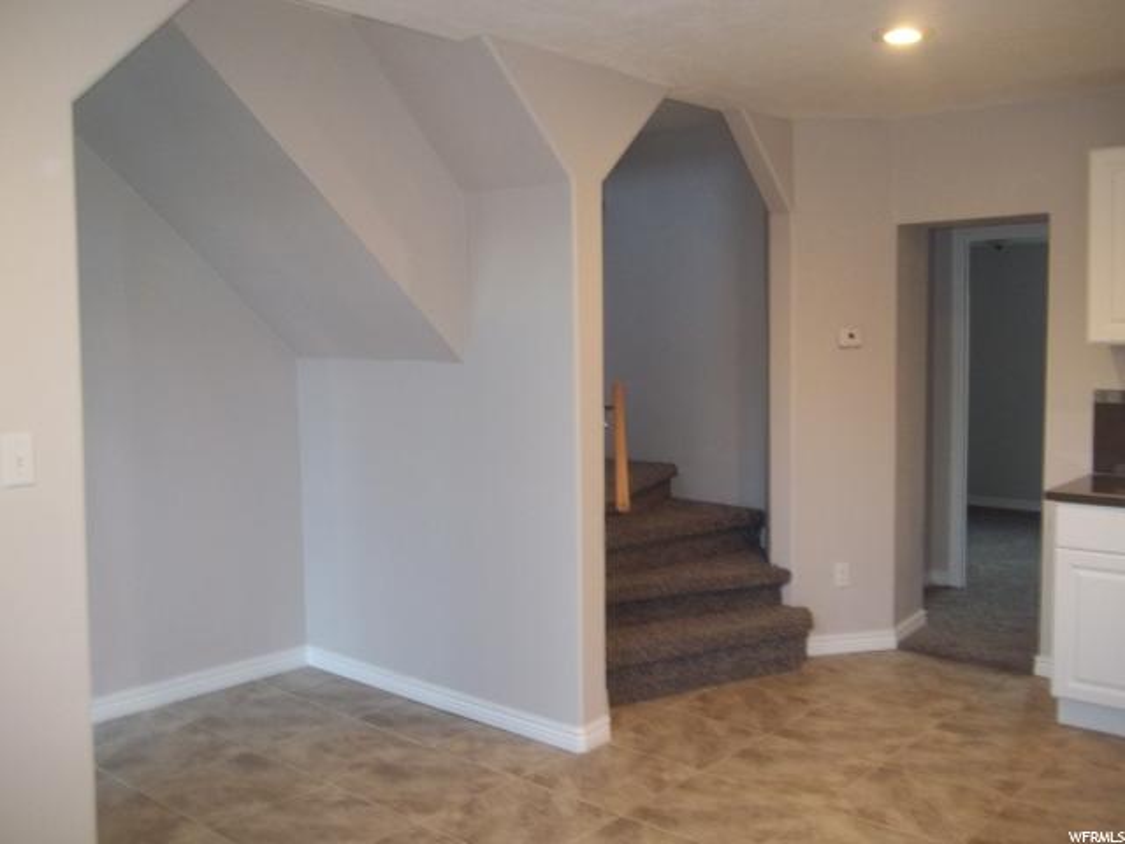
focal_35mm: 32
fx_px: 1040
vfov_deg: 44.2
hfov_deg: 56.8
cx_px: 562
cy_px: 422
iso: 160
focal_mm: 5.7
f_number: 2.9
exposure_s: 1/30
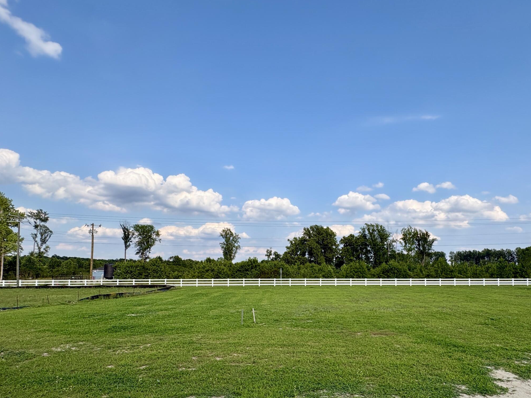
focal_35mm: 21
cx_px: 308
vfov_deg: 62.1
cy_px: 261
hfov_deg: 78.4
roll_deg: -0.1
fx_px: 322
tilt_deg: +3.6
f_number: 2.2
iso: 50
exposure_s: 1/2208
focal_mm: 2.22
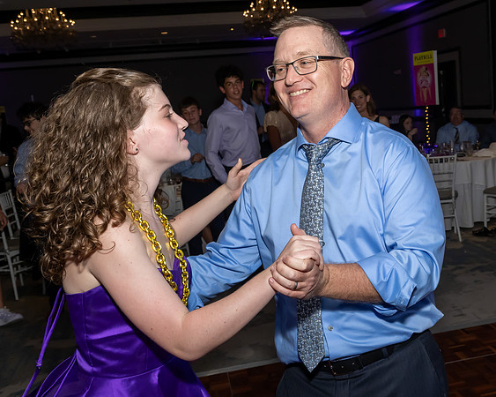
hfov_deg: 42.4
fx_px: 626
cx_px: 342
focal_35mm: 43
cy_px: 204
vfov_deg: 35.1
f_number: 7.1
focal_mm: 22
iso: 1000
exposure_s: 1/250
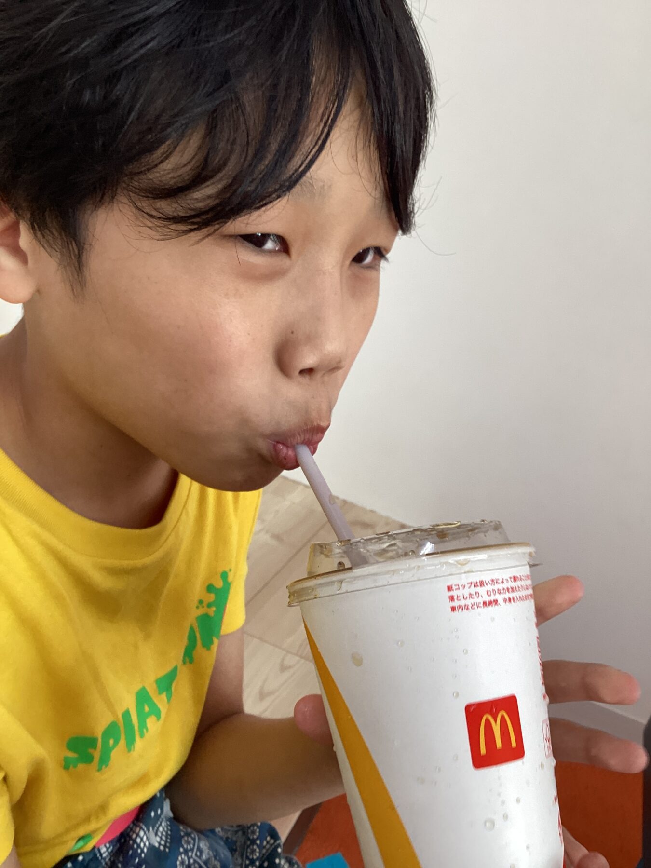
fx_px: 777
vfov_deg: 58.4
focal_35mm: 31
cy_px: 434
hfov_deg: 45.4
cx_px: 326
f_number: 2.4
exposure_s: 1/50
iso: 80
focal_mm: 3.3
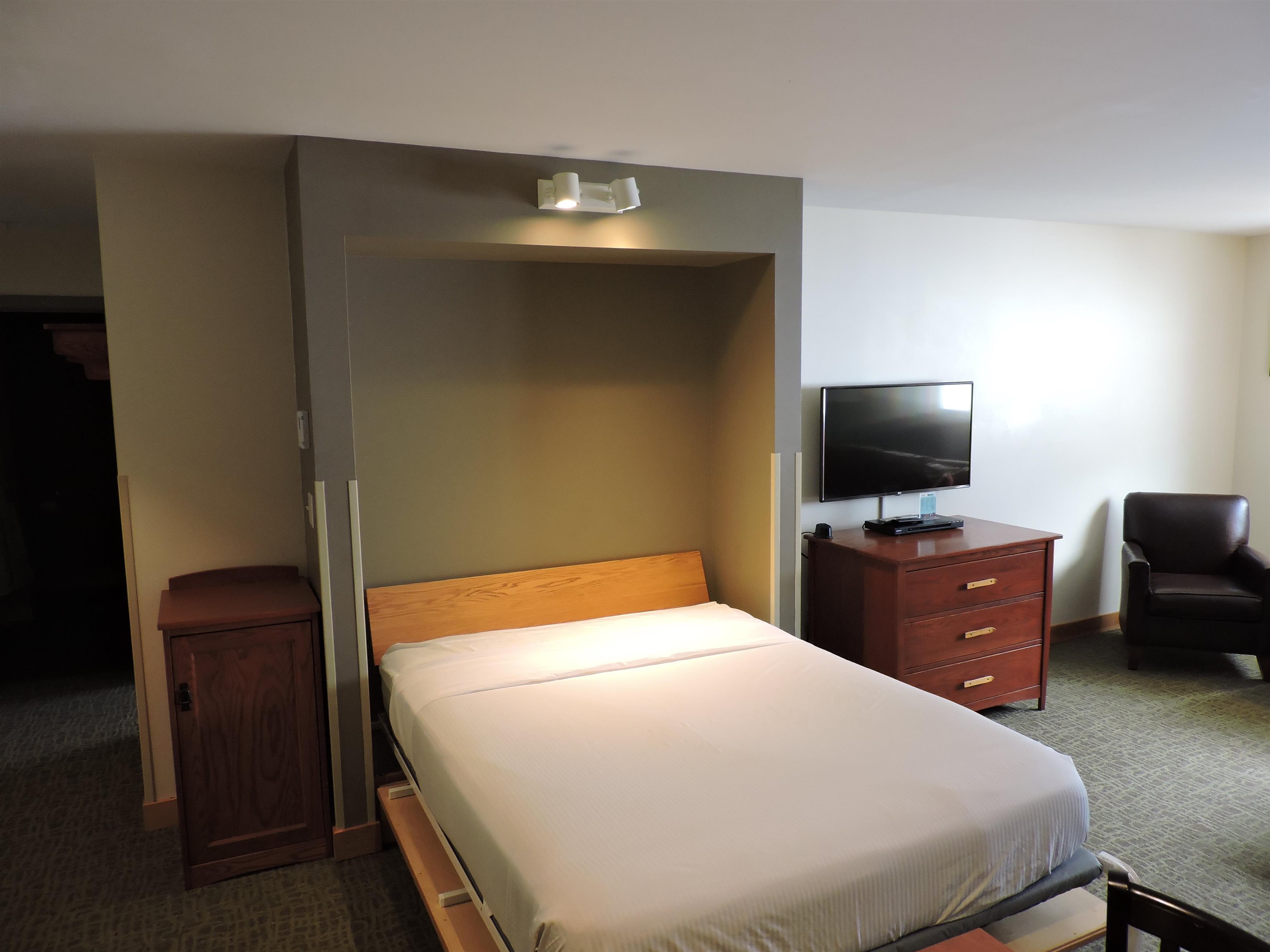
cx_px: 635
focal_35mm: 24
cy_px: 476
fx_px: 881
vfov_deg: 56.8
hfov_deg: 71.6
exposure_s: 1/30
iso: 250
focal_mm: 4.3
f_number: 3
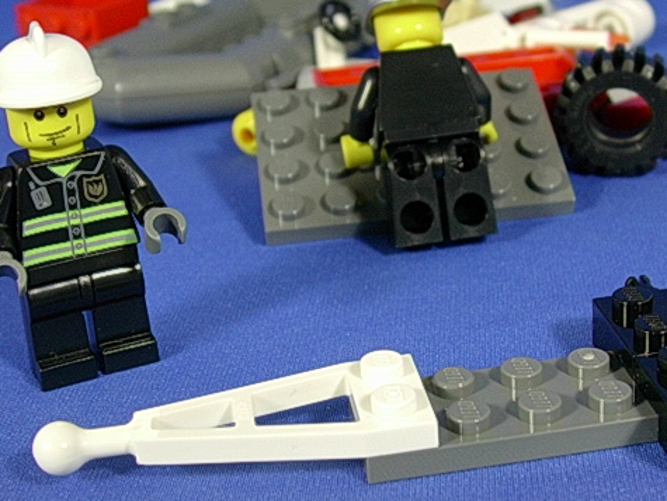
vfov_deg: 21.0
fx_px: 1350
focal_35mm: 70
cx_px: 396
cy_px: 239
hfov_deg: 27.7
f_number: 3.1
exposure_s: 1/9.2
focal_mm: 7.9
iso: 70
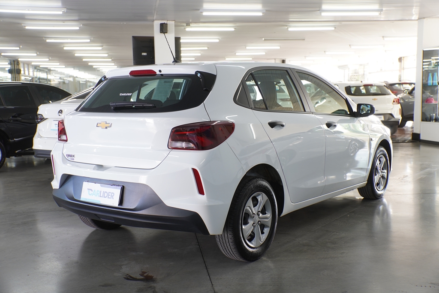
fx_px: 402
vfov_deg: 40.0
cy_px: 146
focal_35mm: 33
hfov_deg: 57.2
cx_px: 220
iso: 200
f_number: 2.8
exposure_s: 1/40
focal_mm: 22
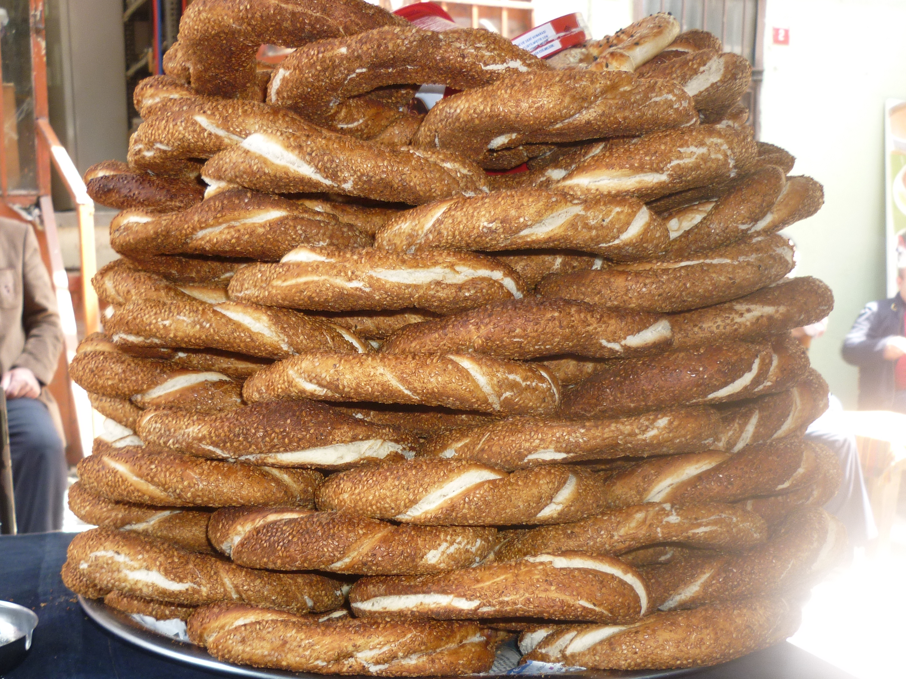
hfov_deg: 45.5
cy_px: 388
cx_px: 366
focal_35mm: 41
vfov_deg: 35.1
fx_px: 1073
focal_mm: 5.5
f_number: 2.8
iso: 100
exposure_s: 1/30
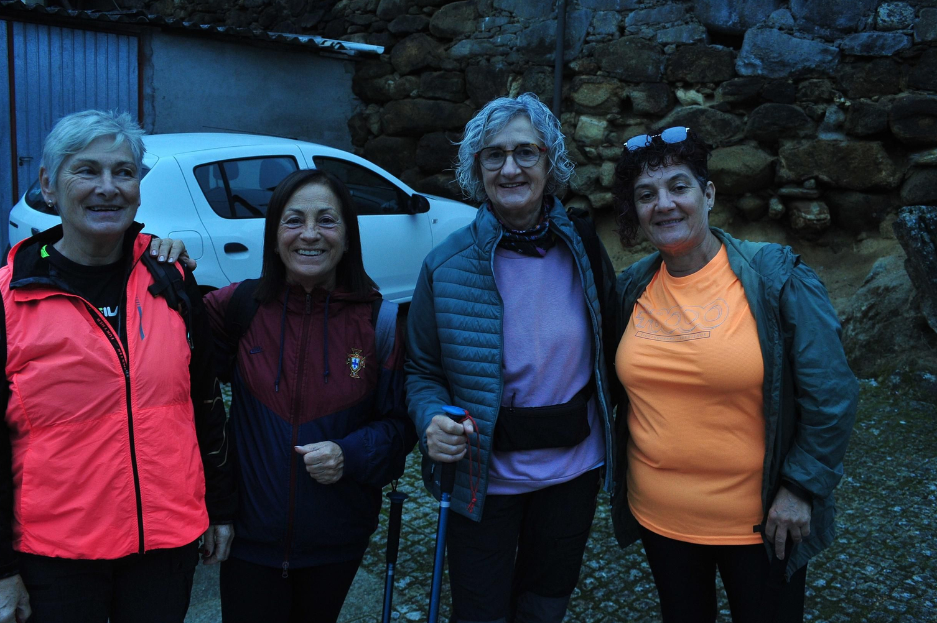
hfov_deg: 55.8
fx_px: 884
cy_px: 298
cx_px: 450
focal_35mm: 34
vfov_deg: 38.8
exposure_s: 1/100
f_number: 5.6
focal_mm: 32
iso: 2500
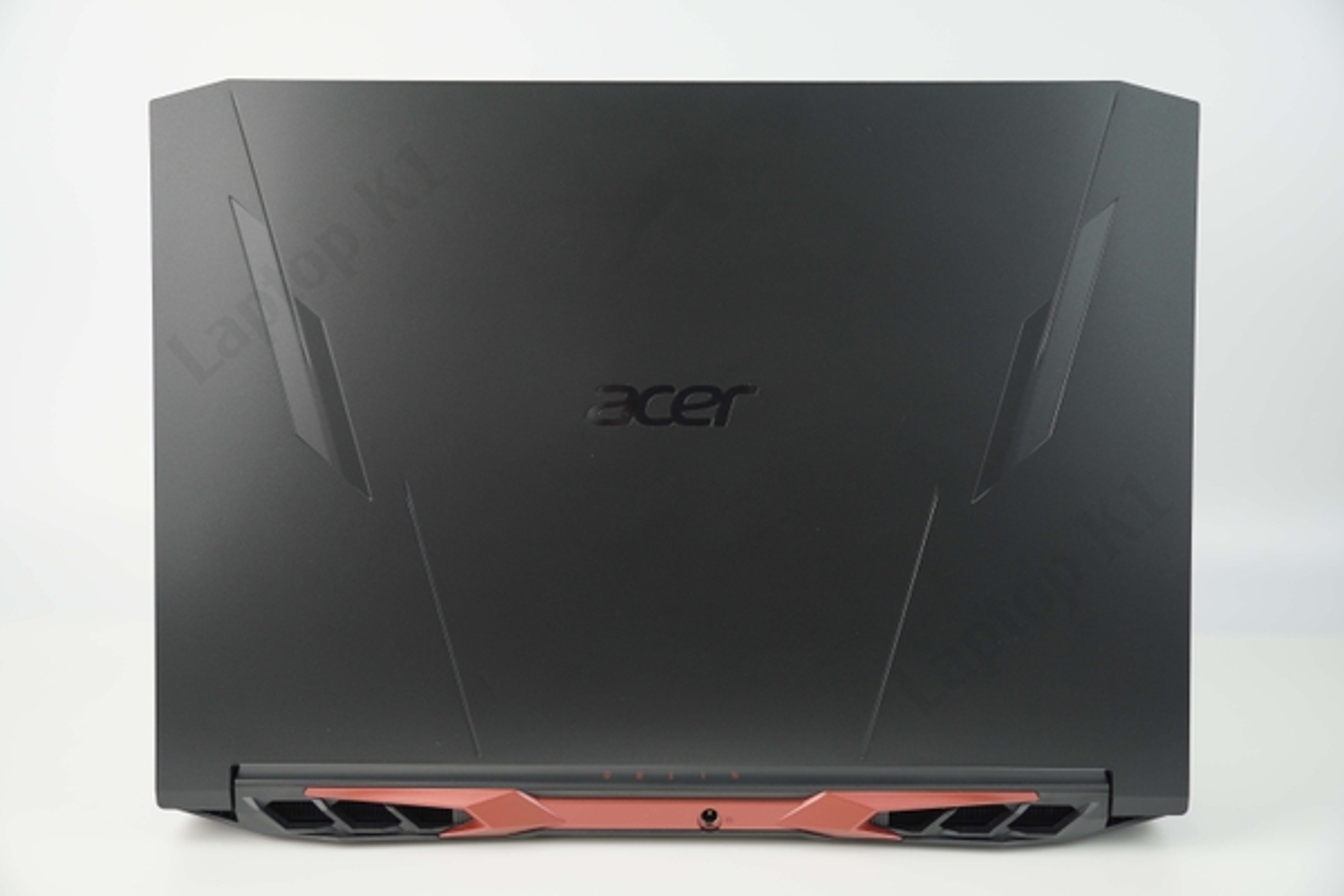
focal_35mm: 42
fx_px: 1568
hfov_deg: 46.4
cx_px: 672
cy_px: 448
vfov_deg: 31.9
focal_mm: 28
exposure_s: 1/80
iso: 100
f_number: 2.8
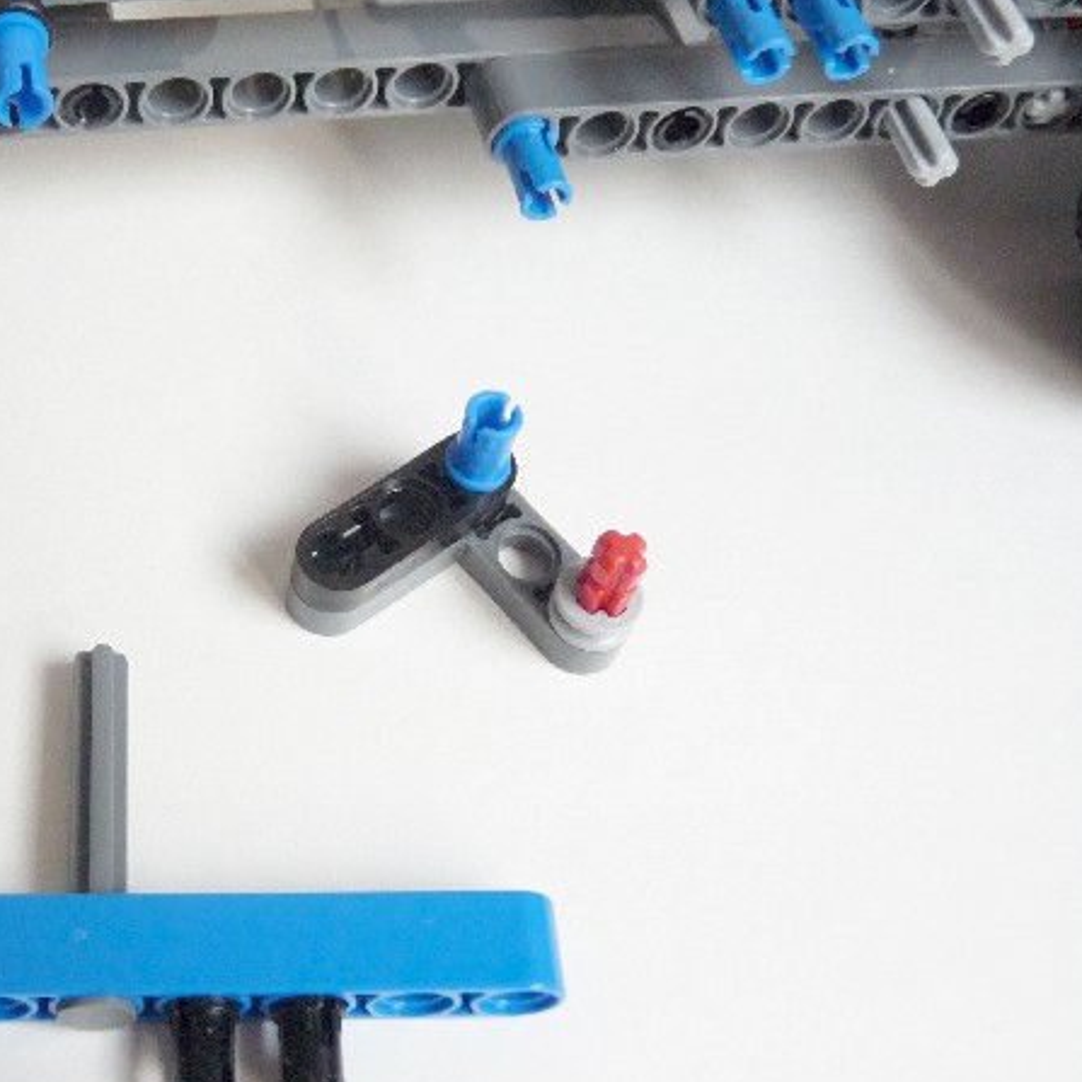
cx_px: 182
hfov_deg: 33.4
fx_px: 1733
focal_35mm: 49
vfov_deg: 34.7
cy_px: 523
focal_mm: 5.4
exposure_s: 1/30
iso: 400
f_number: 3
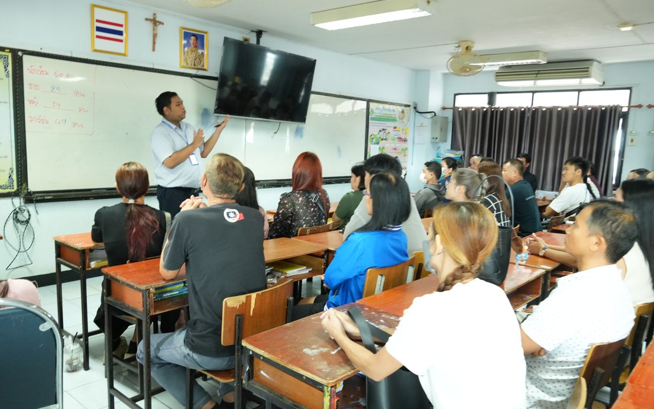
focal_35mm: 28
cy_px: 206
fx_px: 499
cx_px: 328
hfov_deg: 66.5
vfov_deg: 44.5
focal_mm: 18
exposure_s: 1/15
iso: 1600
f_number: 5
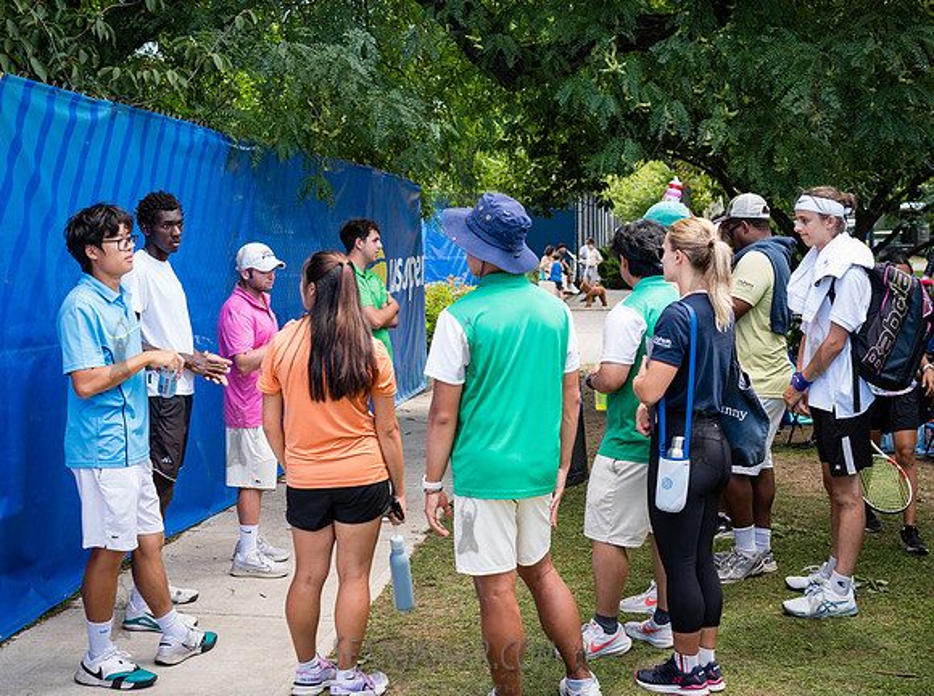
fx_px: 1189
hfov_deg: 42.9
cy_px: 294
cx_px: 461
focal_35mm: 44
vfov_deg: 32.5
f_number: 4
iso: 500
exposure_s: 1/500
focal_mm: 35
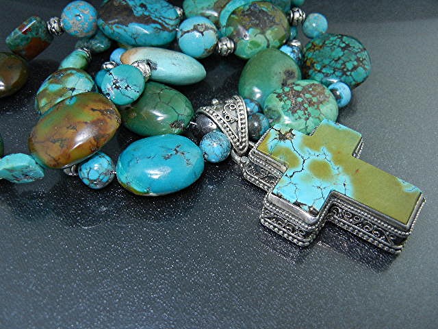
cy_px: 164
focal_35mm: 39
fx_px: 493
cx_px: 219
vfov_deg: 36.8
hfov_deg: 47.9
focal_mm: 7.1
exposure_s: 1/30
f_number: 3.7
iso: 216
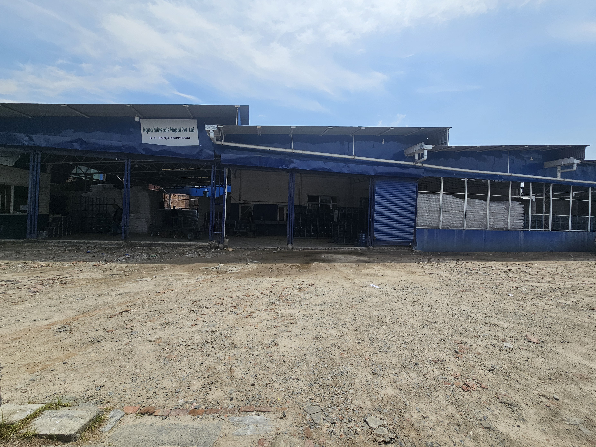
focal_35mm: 14
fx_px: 241
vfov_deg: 85.5
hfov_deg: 102.0
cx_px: 308
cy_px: 207
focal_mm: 2.2
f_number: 2.2
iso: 50
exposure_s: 1/3246
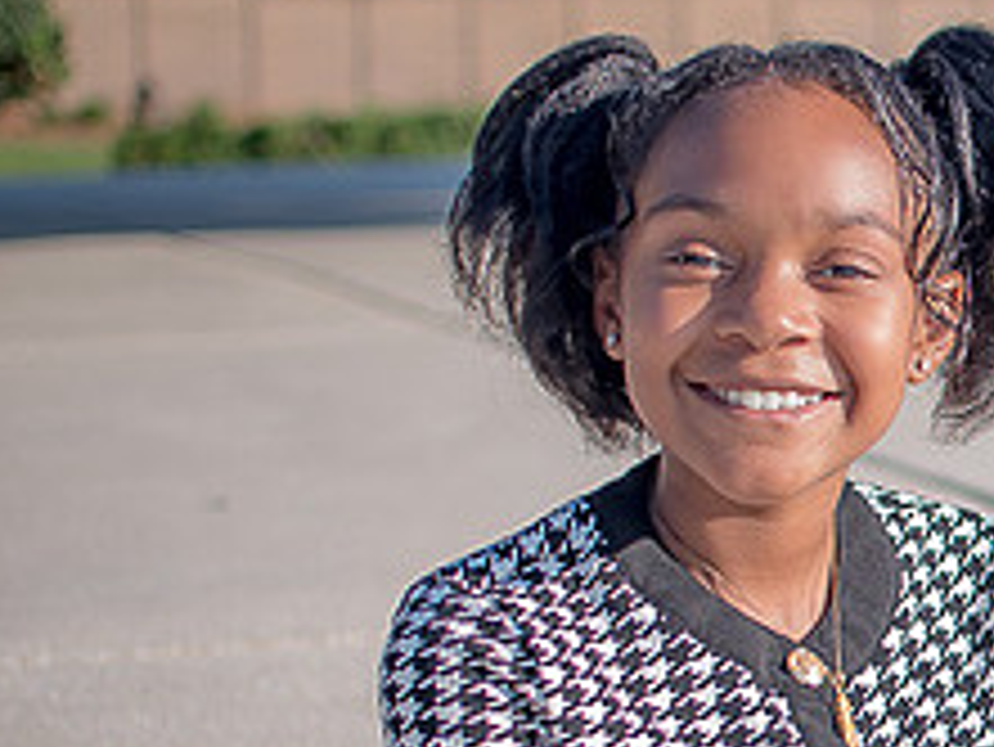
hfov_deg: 13.3
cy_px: 550
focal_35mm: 144
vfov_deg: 10.3
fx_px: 4137
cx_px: 1224
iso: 100
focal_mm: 35
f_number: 2.2
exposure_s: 1/1250
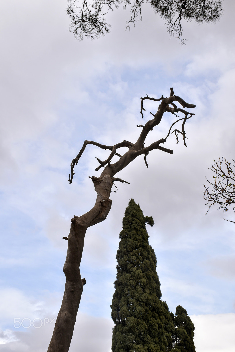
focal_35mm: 52
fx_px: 514
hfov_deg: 25.7
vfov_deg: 37.9
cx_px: 118
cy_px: 176
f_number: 10
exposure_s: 1/125
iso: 160
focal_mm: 35
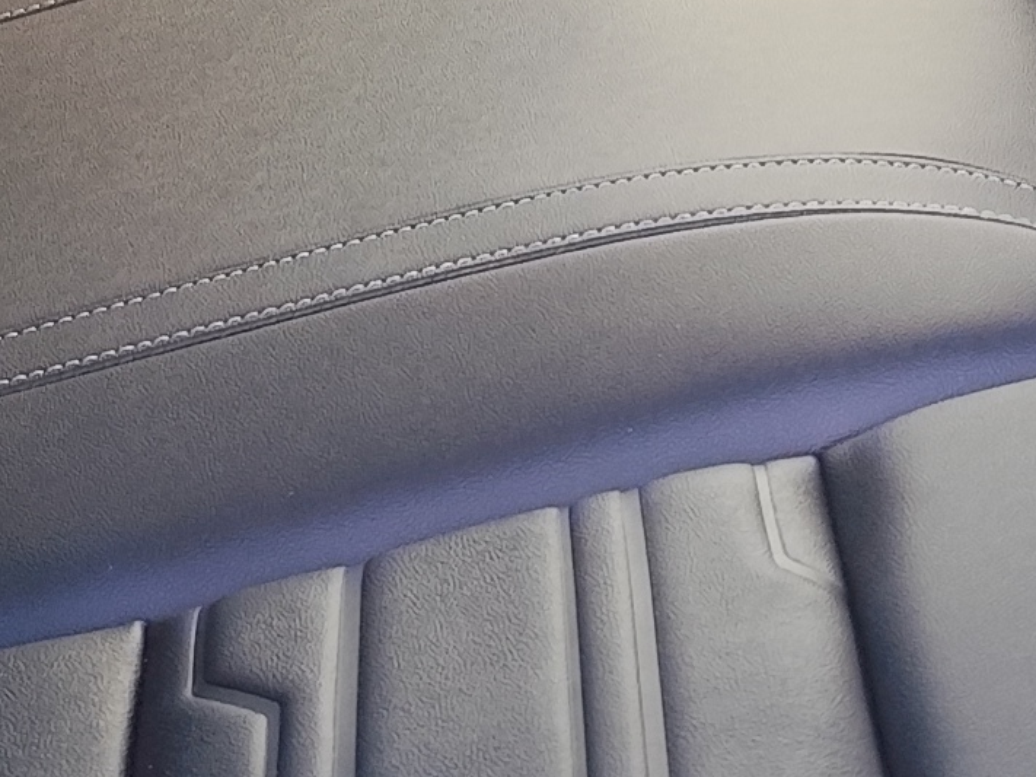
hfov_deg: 14.9
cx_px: 571
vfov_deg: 10.6
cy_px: -602
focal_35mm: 132
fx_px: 3950
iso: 100
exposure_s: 1/100
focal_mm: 6.19
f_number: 1.65
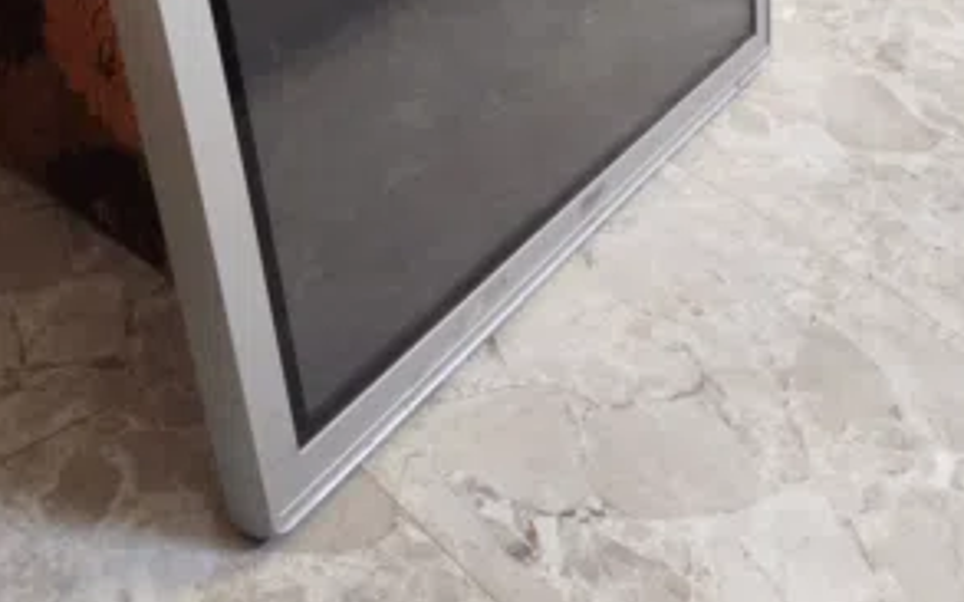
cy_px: 49
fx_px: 1103
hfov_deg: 47.2
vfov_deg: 29.2
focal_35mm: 42
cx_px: 487
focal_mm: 5.31
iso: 500
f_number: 1.7
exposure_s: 1/30
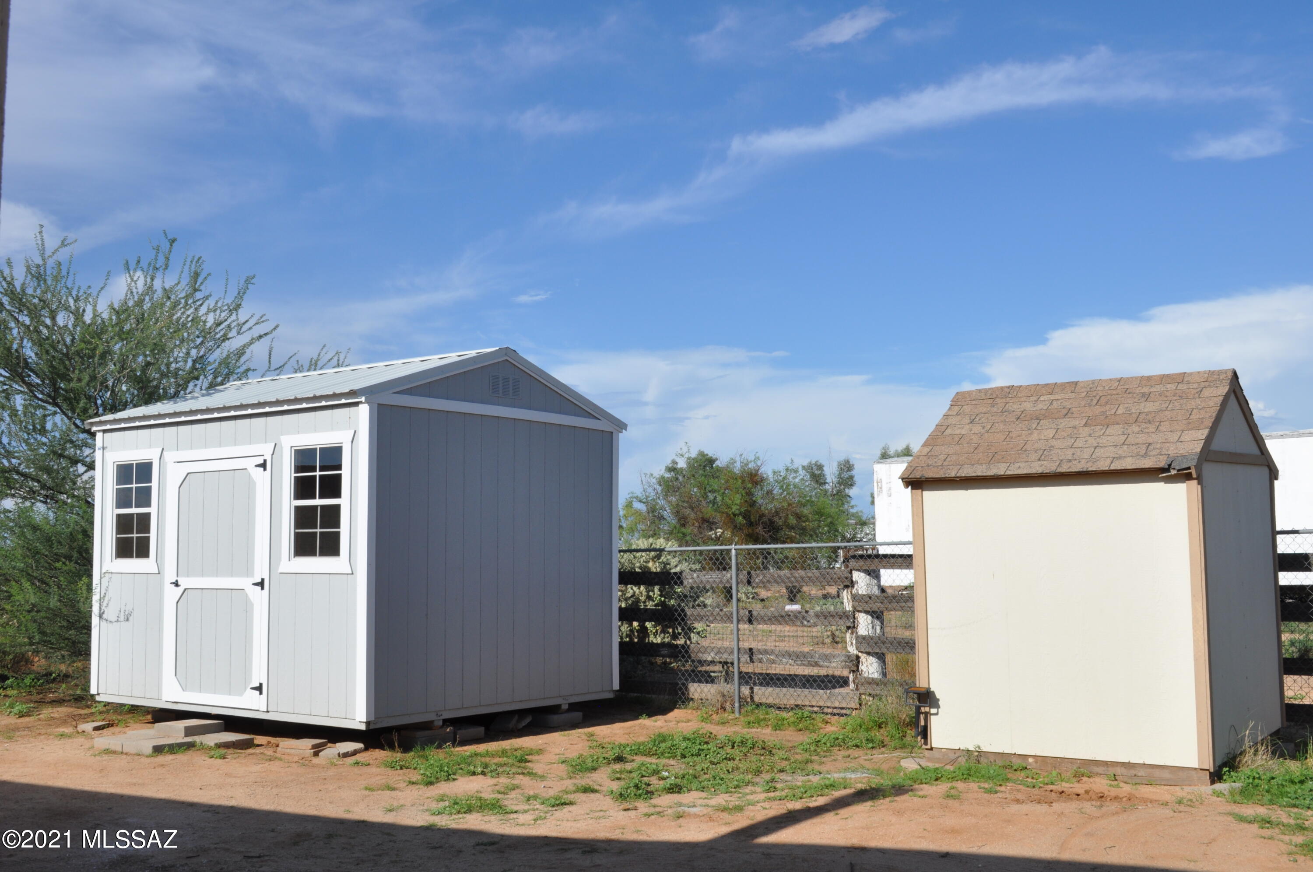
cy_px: 436
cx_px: 656
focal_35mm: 36
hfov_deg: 53.2
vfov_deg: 36.8
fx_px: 1311
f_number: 14
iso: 200
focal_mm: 24
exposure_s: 1/200
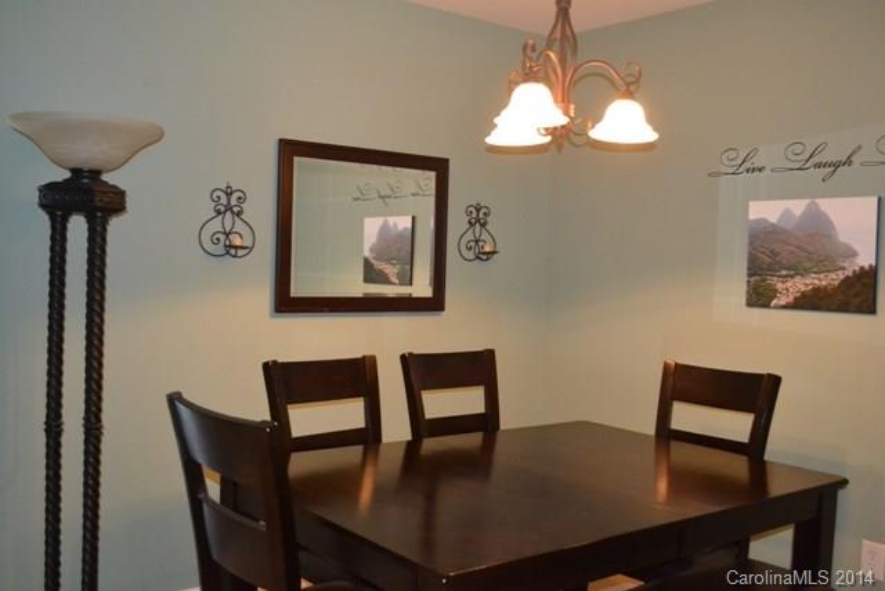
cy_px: 296
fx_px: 885
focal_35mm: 36
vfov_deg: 36.9
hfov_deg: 53.1
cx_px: 442
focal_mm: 24
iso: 2800
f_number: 4
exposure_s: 1/60
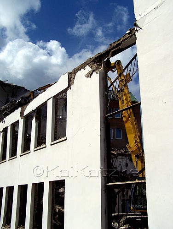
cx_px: 86
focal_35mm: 38
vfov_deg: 48.9
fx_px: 253
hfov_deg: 37.8
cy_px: 114
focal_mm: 6.3
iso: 80
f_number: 5.6
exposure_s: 1/1600
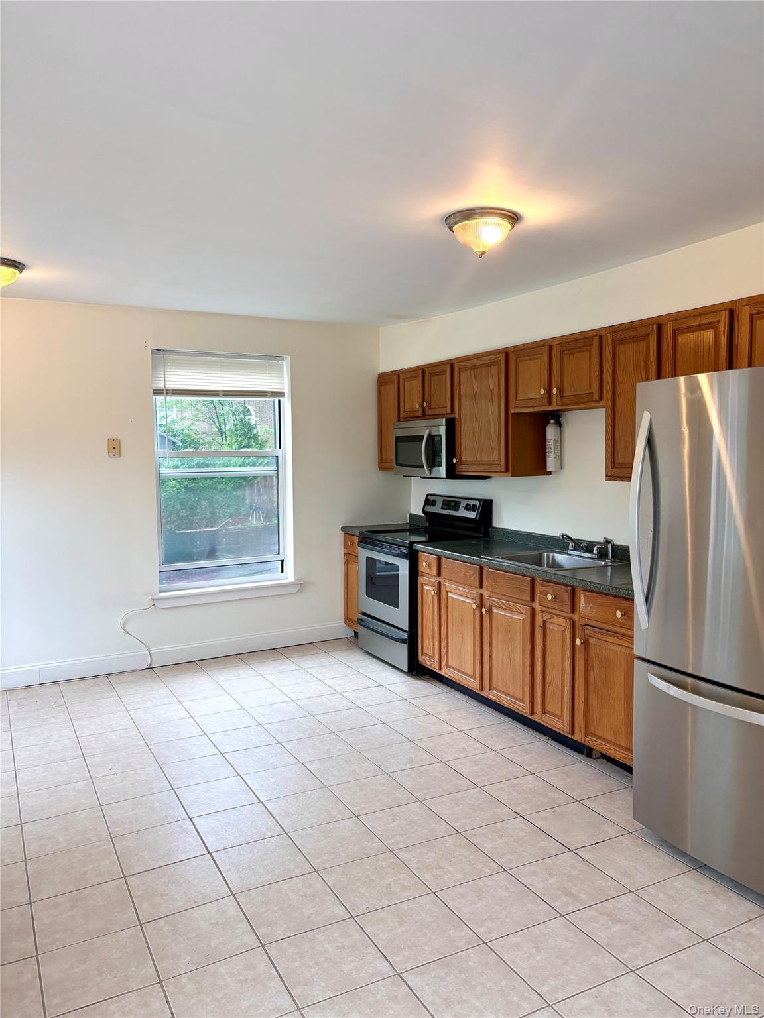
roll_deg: +0.4
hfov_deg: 53.1
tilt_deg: -2.4
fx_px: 765
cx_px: 382
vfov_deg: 67.3
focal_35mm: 26
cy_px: 509
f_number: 1.6
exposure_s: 1/231
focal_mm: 5.96
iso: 100
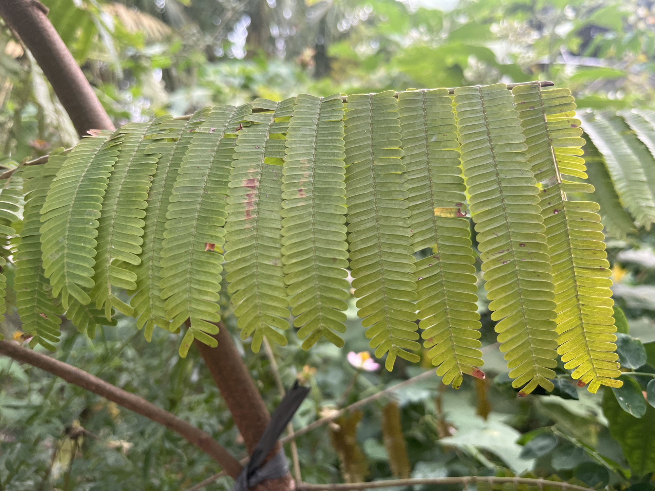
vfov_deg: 53.1
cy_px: 246
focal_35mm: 26
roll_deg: -3.8
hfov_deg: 67.3
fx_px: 492
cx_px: 328
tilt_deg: -5.8
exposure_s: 1/122
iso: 80
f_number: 1.6
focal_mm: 5.1
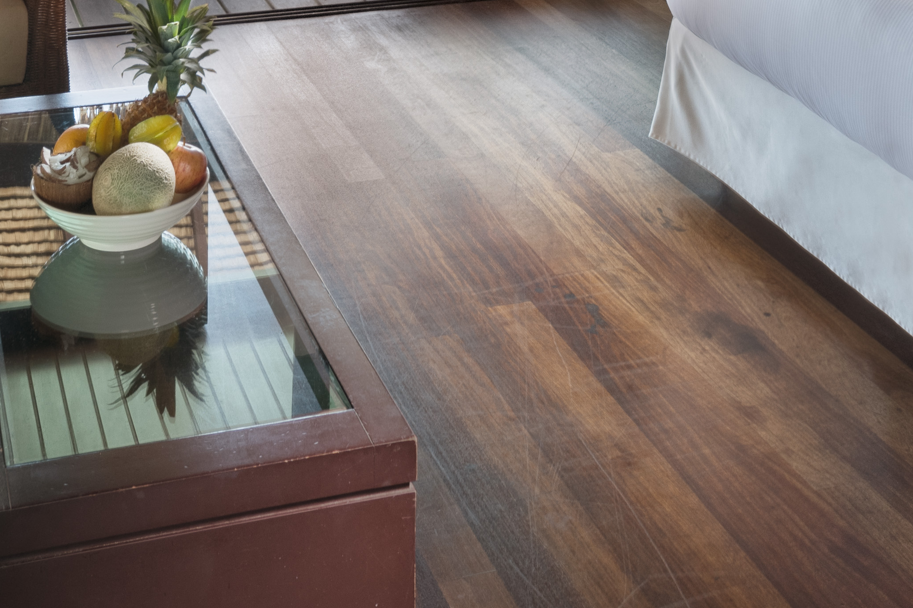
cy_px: -454
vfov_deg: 18.3
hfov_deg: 33.2
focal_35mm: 60
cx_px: 331
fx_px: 1522
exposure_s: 1/40
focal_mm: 15
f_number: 11
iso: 160
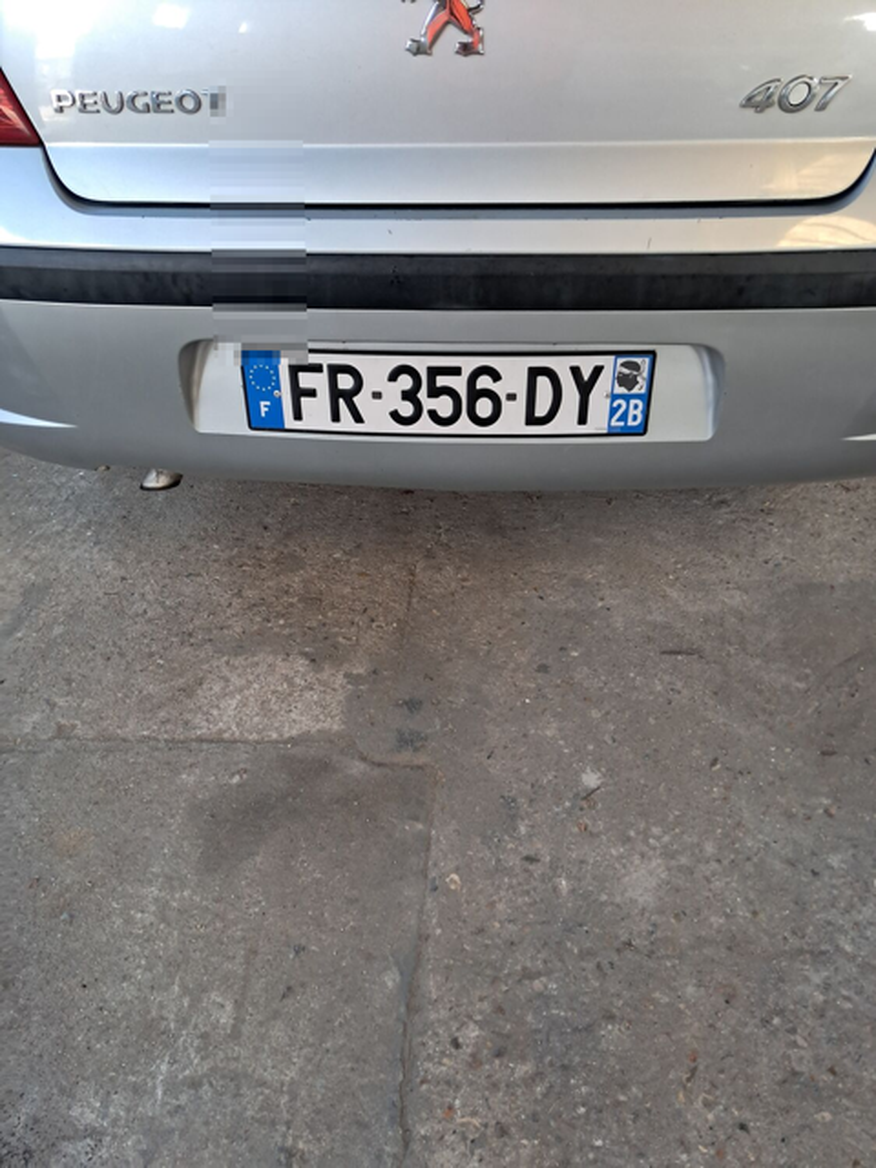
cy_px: 584
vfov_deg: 65.3
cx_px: 438
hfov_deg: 51.4
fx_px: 911
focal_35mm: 27
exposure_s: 1/50
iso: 250
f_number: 1.8
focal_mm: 4
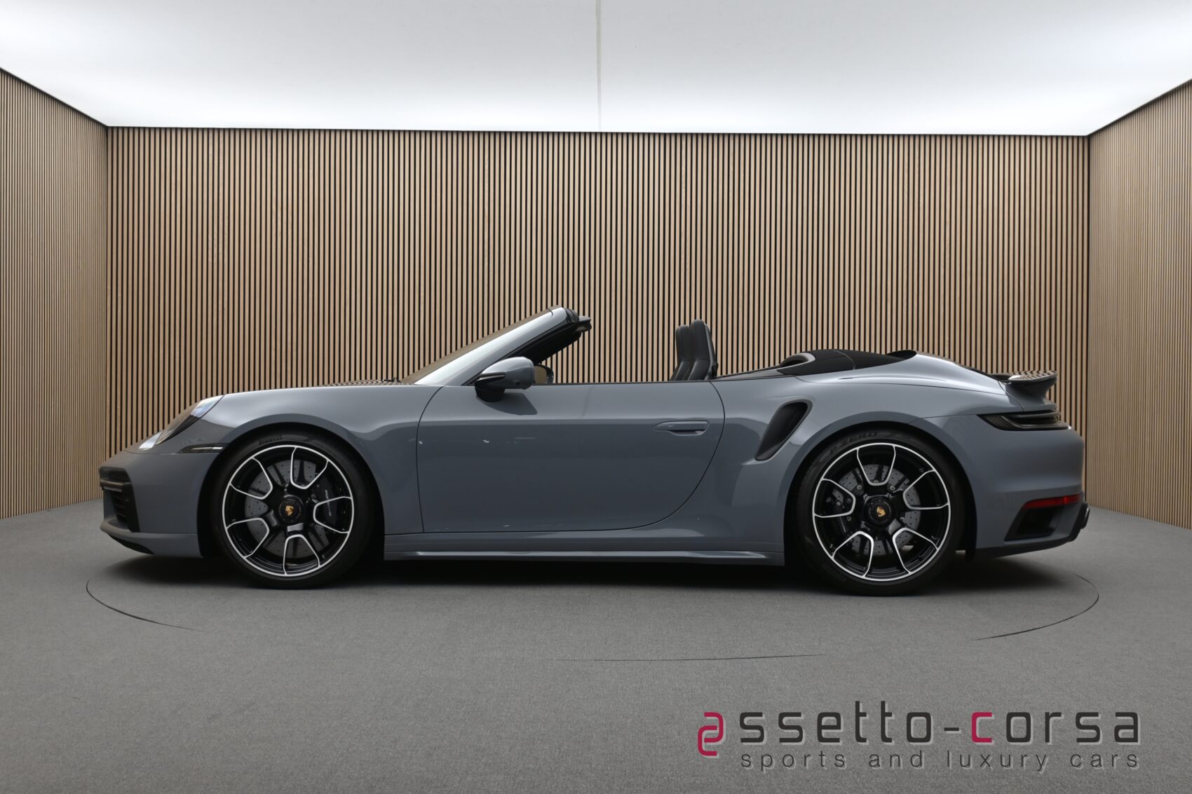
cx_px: 596
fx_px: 1316
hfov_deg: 48.7
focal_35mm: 40
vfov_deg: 33.6
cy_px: 397
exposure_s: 1/40
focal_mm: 26.5
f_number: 4.5
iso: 360
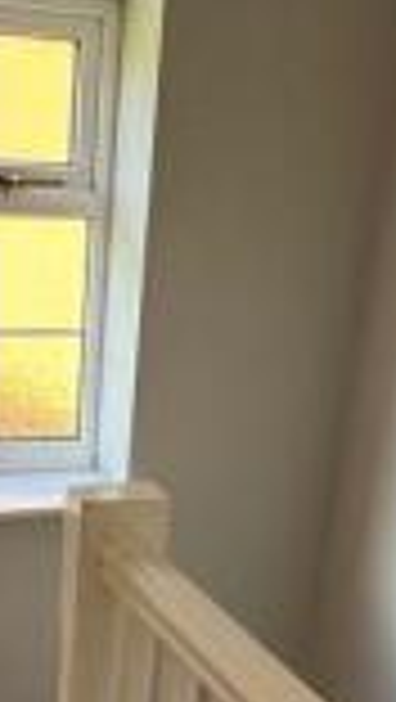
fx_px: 1062
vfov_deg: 34.3
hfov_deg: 21.0
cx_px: 119
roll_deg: -5.3
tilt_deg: -26.5
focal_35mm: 57
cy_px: 650
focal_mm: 2.22
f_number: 2.2
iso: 125
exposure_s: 1/99
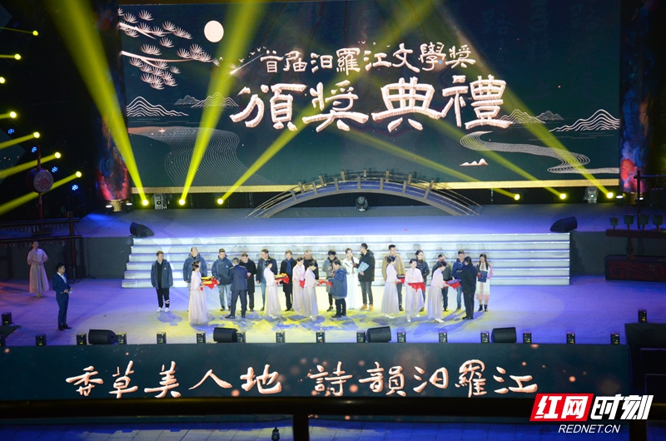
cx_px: 333
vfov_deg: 15.1
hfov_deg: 22.7
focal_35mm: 90
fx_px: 1662
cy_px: 220
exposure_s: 1/160
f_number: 5
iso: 2000
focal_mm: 60
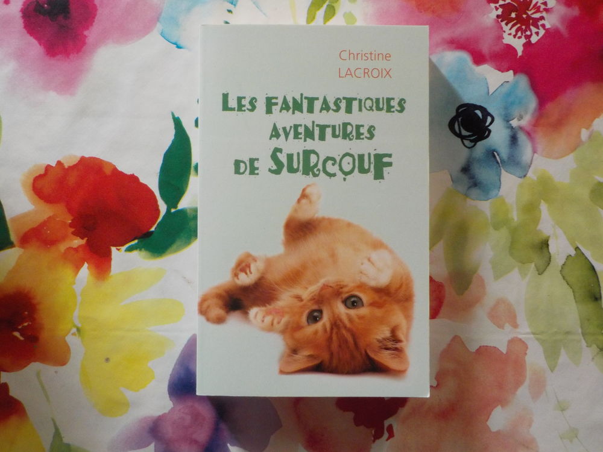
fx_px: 523
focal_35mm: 30
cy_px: 226
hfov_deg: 60.0
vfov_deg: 46.8
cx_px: 302
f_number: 3.3
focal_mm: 4.1
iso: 360
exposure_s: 1/30
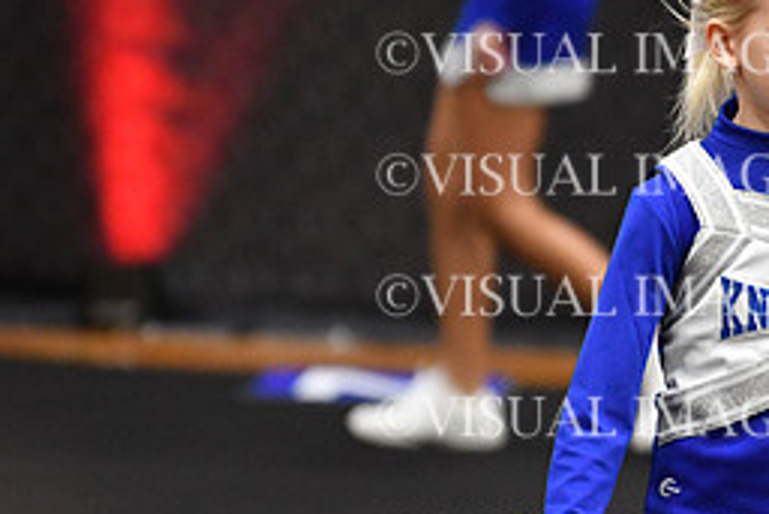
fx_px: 14512
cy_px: 356
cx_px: 811
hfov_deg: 3.0
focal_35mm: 679
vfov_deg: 2.0
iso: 5000
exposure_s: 1/800
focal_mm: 200
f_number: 2.8
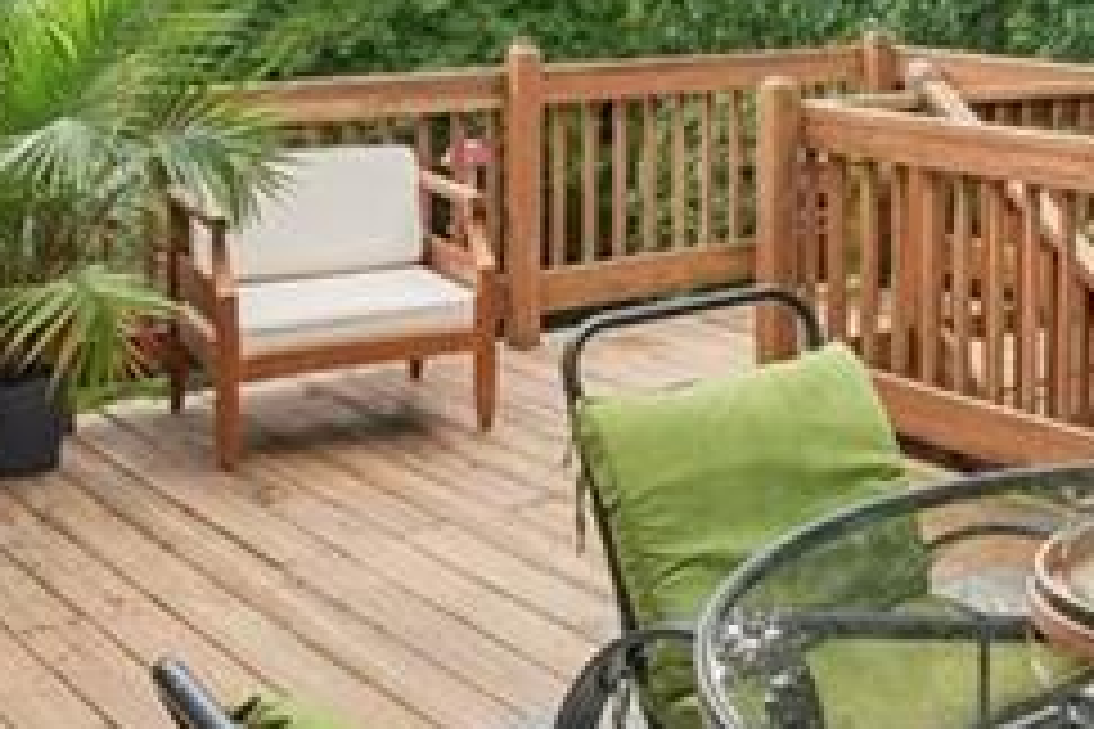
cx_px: 1053
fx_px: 1793
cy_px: -106
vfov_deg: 21.6
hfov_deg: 31.7
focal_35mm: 59
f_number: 8
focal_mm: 14
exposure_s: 1/200
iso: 320
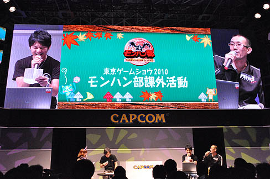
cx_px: 135
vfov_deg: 39.9
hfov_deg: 57.3
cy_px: 90
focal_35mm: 33
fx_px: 247
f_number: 9
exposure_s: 1/320
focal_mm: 22
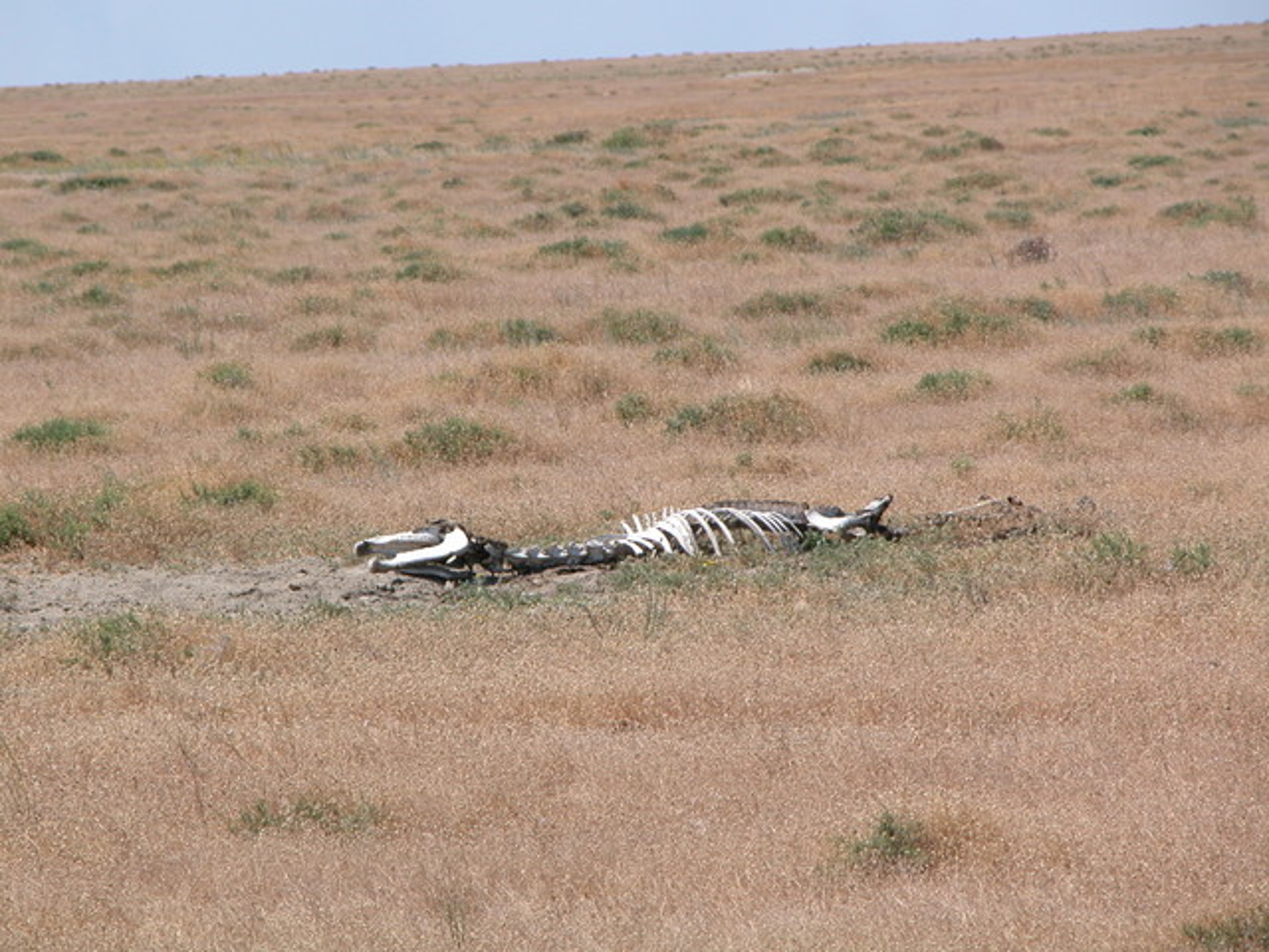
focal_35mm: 280
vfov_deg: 5.3
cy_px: 476
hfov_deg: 7.1
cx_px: 634
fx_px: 10265
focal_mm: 71.2
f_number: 5.9
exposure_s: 1/463
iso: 100
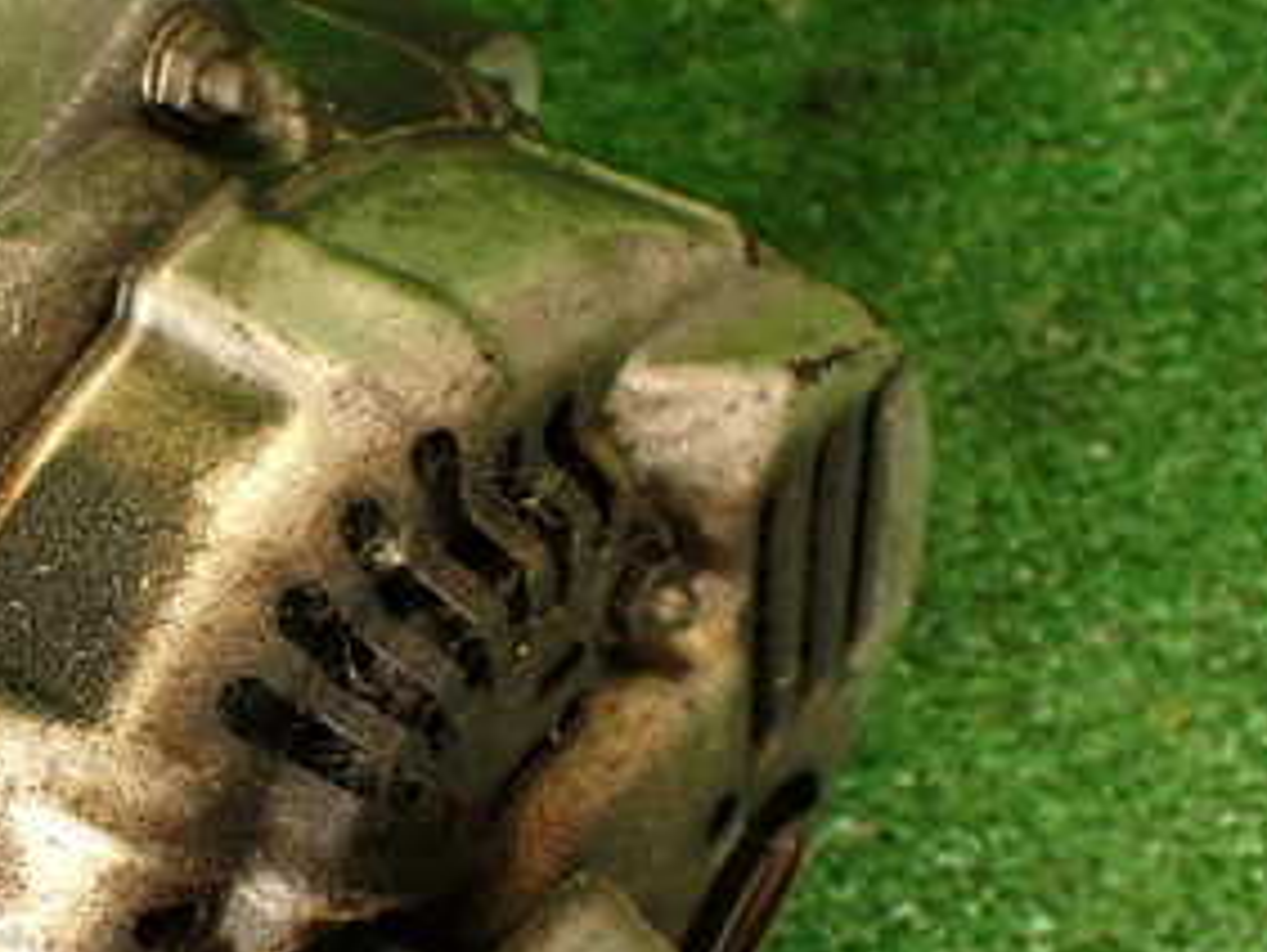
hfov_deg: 27.1
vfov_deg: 21.5
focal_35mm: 68
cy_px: 683
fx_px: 2491
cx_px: 22
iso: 200
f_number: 2.4
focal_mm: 5.79
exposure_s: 1/40
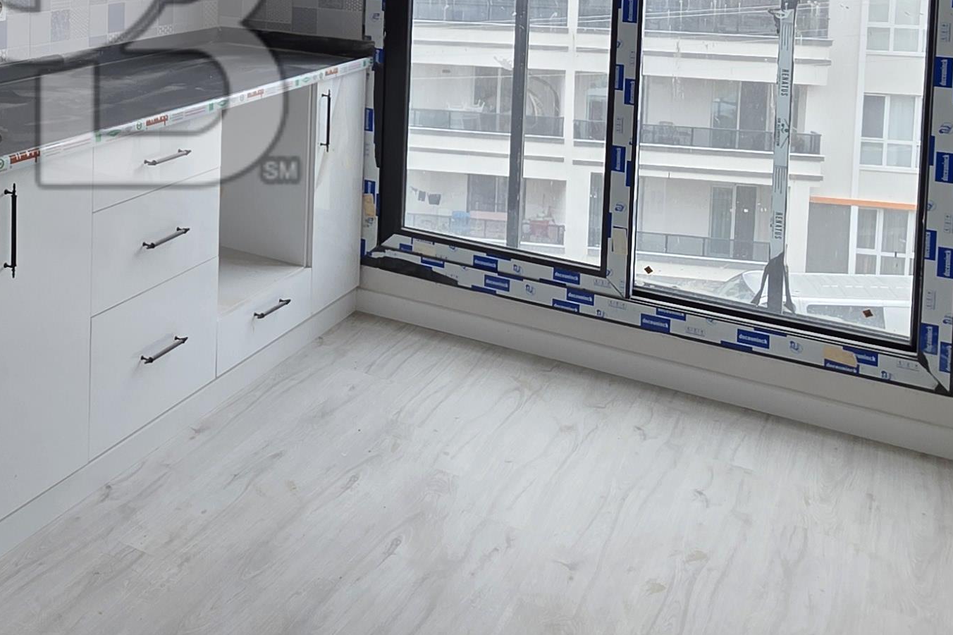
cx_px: 98
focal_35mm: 40
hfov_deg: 44.2
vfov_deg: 30.2
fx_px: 1059
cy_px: -53
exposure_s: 1/107
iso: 20
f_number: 1.9
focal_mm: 2.2
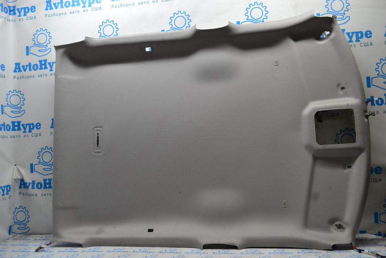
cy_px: 128
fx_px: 397
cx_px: 194
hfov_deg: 51.9
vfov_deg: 35.9
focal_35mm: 37
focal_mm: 24
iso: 400
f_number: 5
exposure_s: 1/100
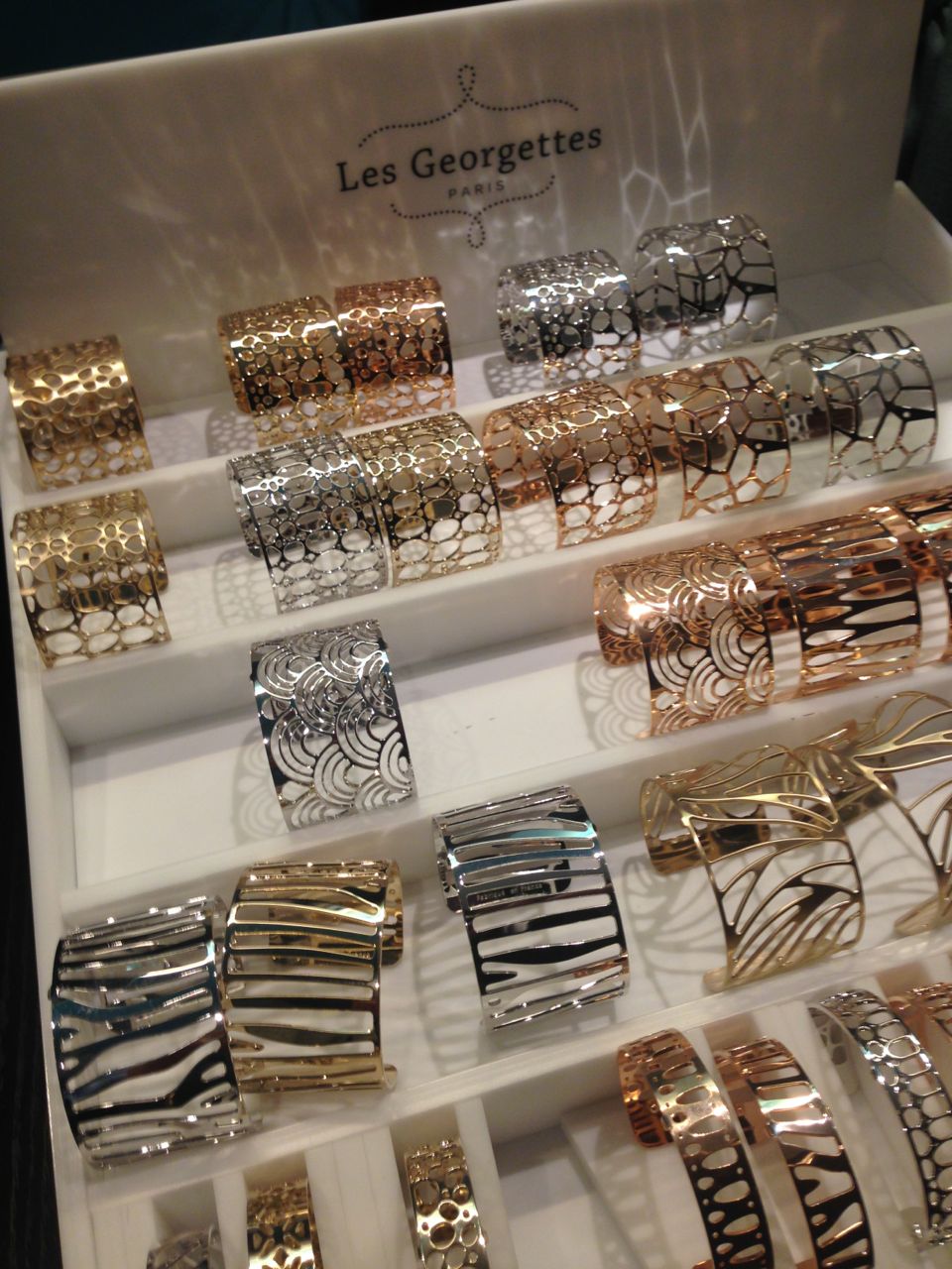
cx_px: 476
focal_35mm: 33
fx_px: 1210
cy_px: 634
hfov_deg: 42.9
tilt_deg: -38.9
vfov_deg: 55.4
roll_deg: +2.3
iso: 50
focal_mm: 4.12
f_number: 2.4
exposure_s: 1/20
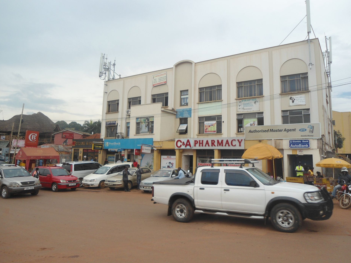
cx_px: 177
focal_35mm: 27
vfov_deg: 51.4
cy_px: 133
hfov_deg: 65.3
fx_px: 274
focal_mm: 4.7
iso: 80
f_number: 8
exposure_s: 1/160
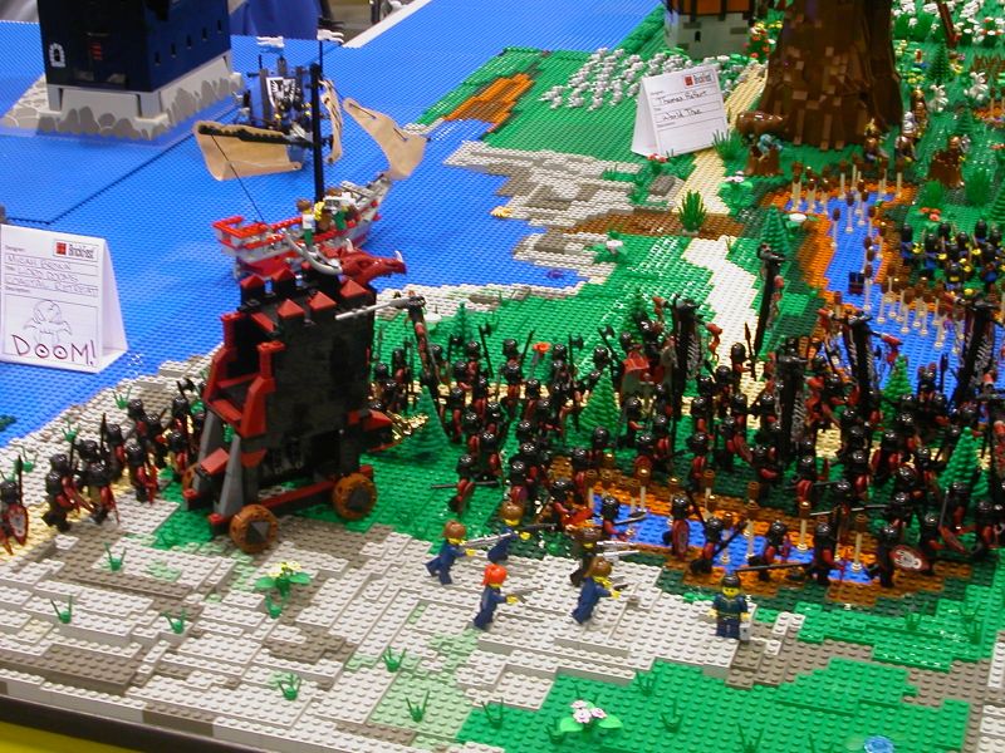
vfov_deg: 22.9
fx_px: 1858
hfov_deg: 30.3
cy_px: 376
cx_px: 502
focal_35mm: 64
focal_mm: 9.7
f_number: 3.5
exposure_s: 1/5.4
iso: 100
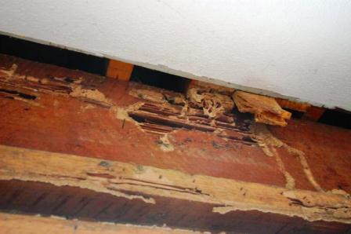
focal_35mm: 36
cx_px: 176
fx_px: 351
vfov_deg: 36.8
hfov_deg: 53.2
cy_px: 117
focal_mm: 24
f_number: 4
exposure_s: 1/10
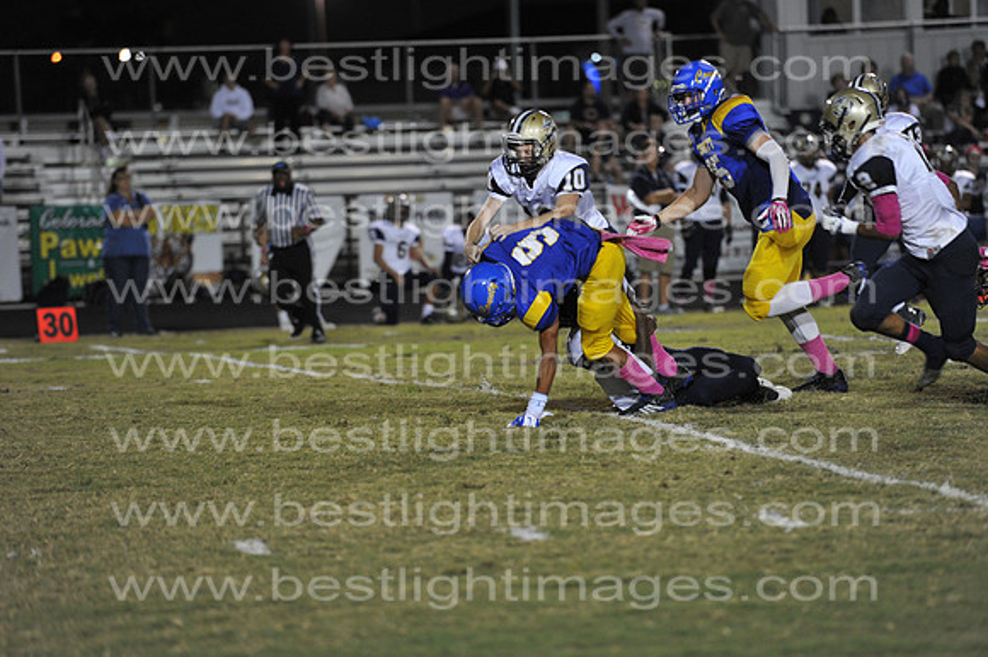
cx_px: 494
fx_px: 5486
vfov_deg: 6.9
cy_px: 328
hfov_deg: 10.3
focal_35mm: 200
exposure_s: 1/400
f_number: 3.2
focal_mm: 200
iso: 3200
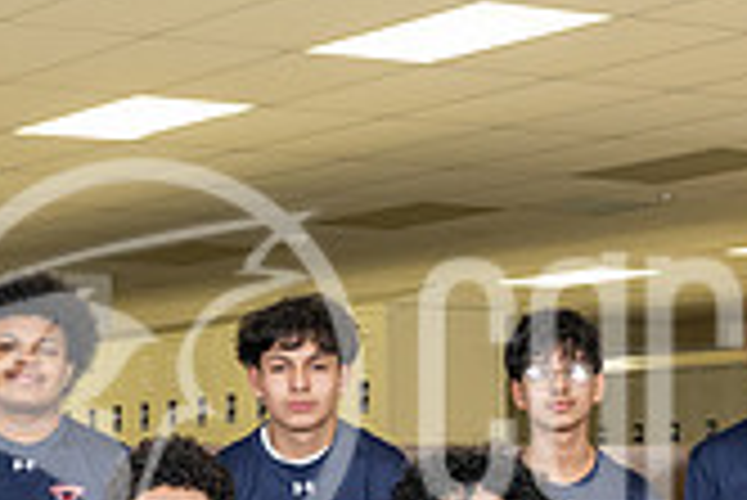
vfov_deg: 9.5
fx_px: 2970
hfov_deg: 14.3
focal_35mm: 143
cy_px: 618
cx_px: 333
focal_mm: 37
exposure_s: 1/200
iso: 1000
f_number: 5
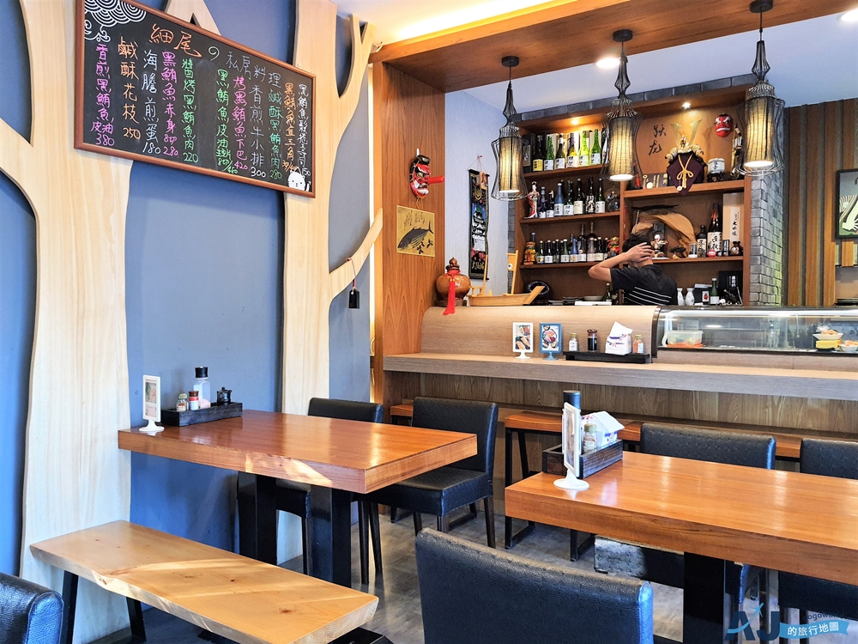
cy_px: 322
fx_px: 644
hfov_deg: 67.3
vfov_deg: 53.1
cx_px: 429
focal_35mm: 26
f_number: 1.7
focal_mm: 4.32
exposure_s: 1/40
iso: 320
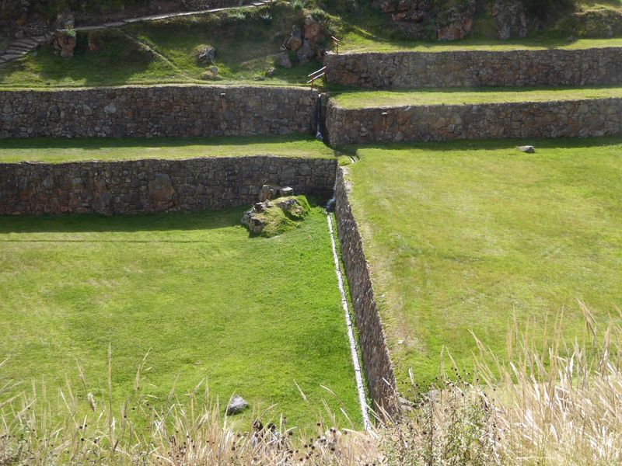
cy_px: 233
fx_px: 952
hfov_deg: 36.2
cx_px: 311
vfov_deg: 27.5
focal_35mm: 53
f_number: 4.1
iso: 80
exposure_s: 1/250
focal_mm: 9
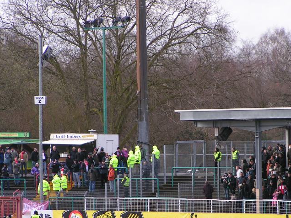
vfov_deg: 5.7
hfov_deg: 7.6
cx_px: 160
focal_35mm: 259
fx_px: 2177
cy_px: 128
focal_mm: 31.5
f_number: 4.5
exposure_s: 1/250
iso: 50
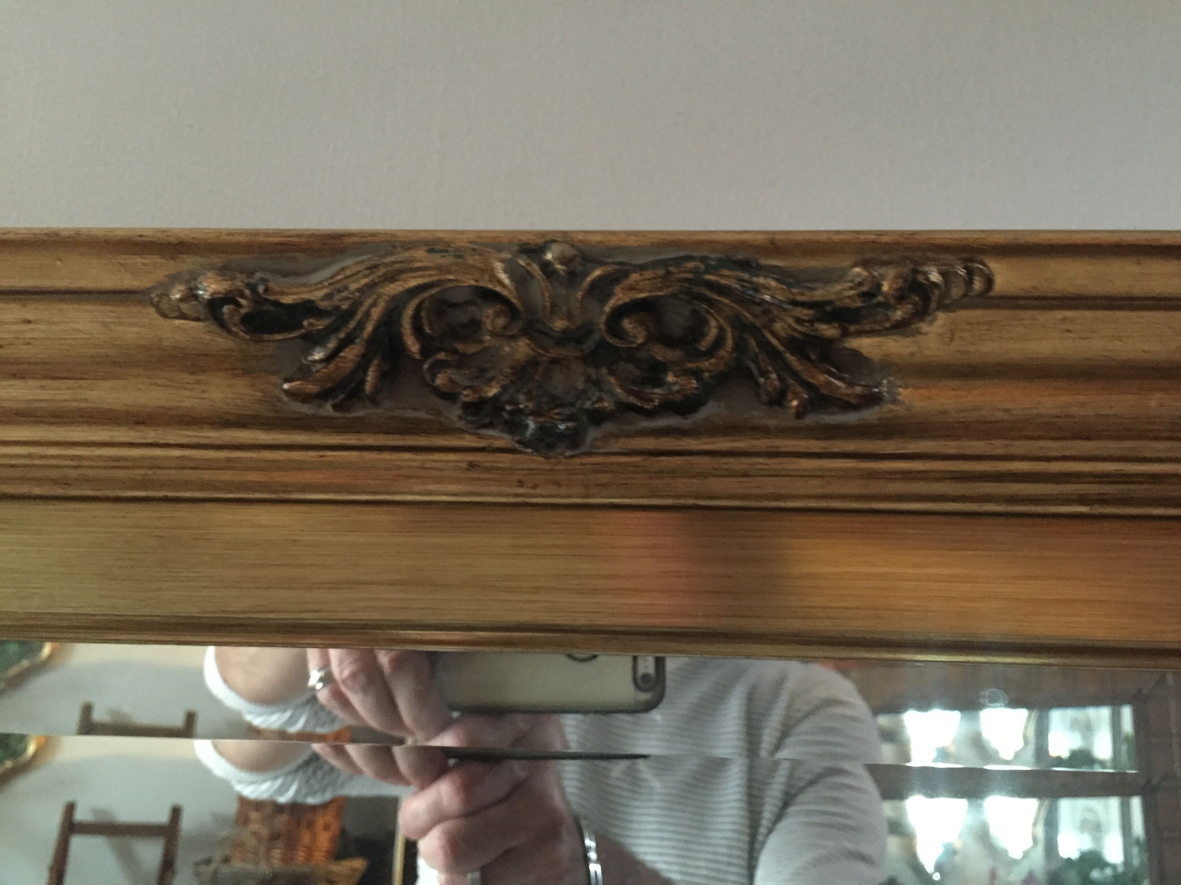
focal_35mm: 29
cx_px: 590
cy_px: 442
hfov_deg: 61.7
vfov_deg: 48.2
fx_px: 989
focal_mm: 4.15
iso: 640
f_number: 2.2
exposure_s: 1/15
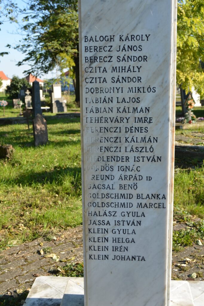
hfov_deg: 29.9
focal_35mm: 45
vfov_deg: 43.6
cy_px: 153
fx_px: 382
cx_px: 102
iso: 200
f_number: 8
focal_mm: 30
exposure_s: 1/250
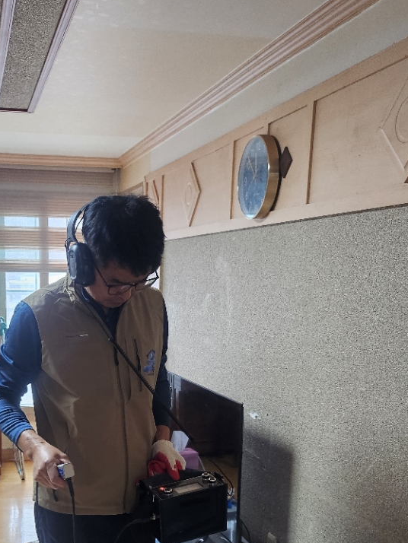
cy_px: 433
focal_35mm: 43
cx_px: 119
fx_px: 675
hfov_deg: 33.2
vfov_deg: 42.0
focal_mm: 5
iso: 250
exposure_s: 1/120
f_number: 1.8
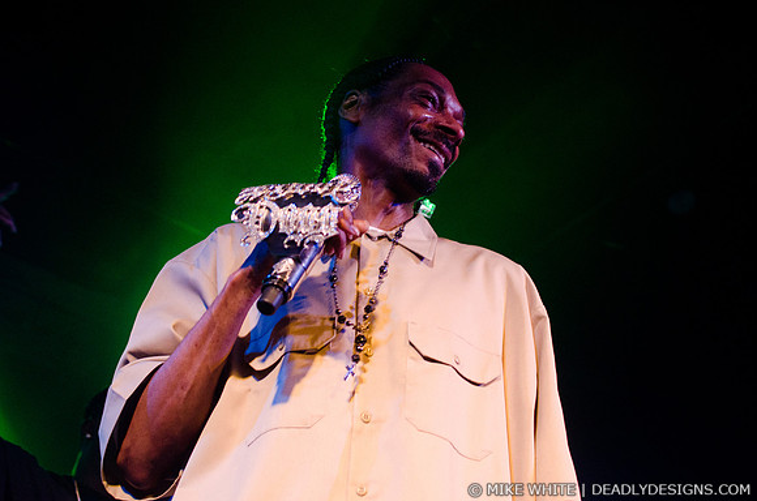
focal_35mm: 52
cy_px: 250
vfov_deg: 25.6
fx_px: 1102
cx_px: 378
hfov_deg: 37.9
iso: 1250
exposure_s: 1/125
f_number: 2.8
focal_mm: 35
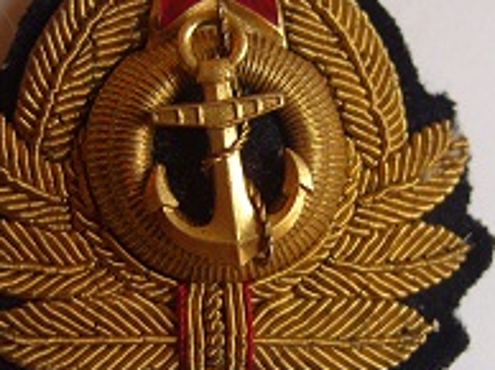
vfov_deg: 22.2
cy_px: 156
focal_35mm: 66
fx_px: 943
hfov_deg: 29.4
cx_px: 259
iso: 80
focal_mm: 7.4
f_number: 2.8
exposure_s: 1/45
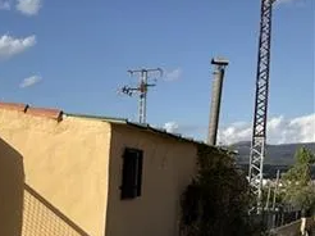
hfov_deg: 23.5
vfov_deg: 19.3
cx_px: -86
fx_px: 673
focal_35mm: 74
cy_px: 240
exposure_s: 1/3125
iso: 16
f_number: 1.8
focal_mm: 3
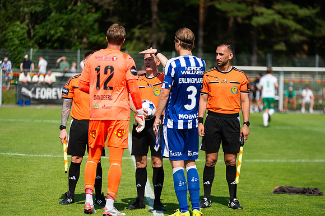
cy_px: 108
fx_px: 1536
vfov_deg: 8.1
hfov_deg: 12.1
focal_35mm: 170
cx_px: 162
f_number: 3.2
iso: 100
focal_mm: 160
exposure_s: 1/2000
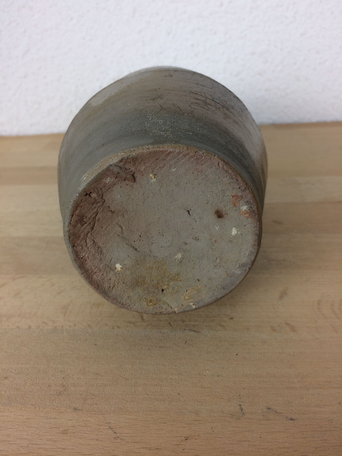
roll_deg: +5.1
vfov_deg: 61.7
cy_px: 228
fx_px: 382
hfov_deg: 48.2
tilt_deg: -31.6
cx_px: 171
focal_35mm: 29
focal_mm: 4.15
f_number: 2.2
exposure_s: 1/50
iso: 32
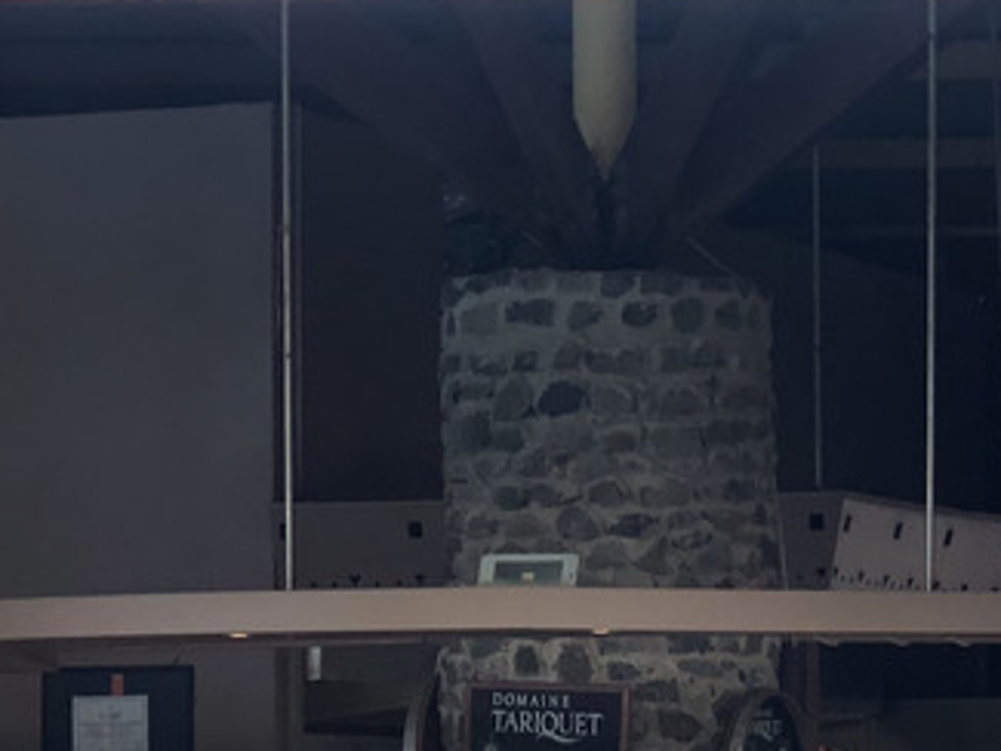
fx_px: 5554
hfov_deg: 10.3
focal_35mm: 192
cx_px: 444
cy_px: 871
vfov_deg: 7.7
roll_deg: +0.9
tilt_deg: -0.4
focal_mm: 6
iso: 25
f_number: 2.4
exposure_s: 1/120
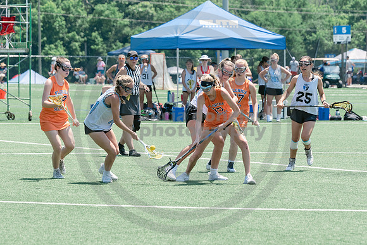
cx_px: 212
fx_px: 2895
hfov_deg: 7.3
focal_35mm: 284
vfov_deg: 4.8
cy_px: 34
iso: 400
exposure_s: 1/2000
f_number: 5.6
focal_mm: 165
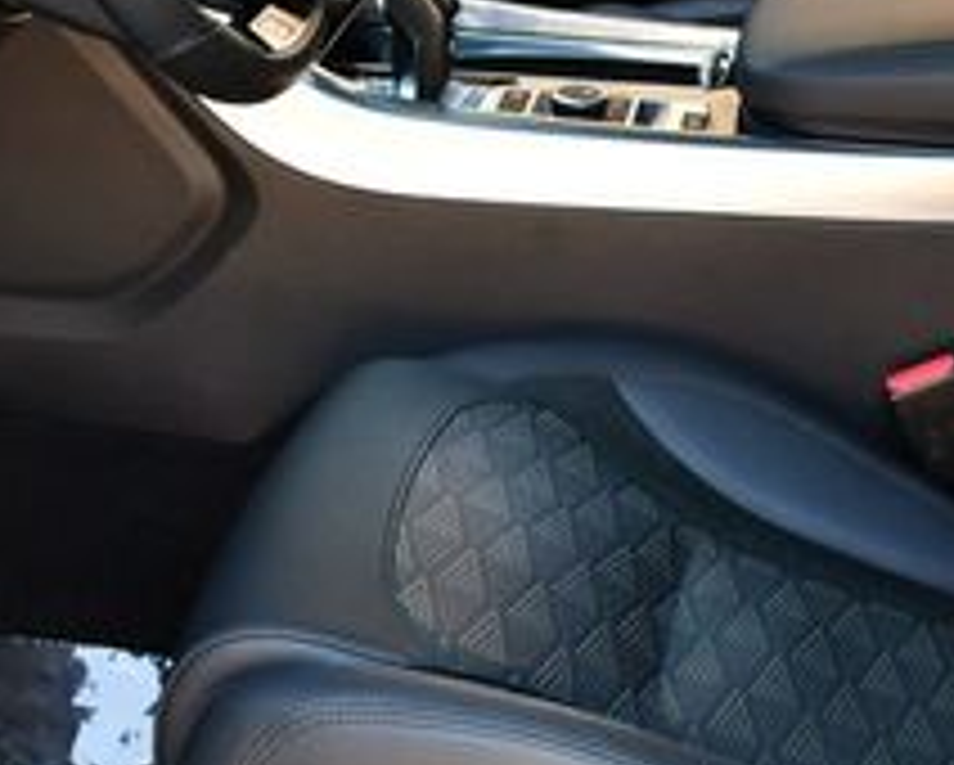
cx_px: 320
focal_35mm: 102
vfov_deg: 15.1
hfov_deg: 18.7
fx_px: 2883
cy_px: 320
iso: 800
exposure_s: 1/250
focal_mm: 18
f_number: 3.5
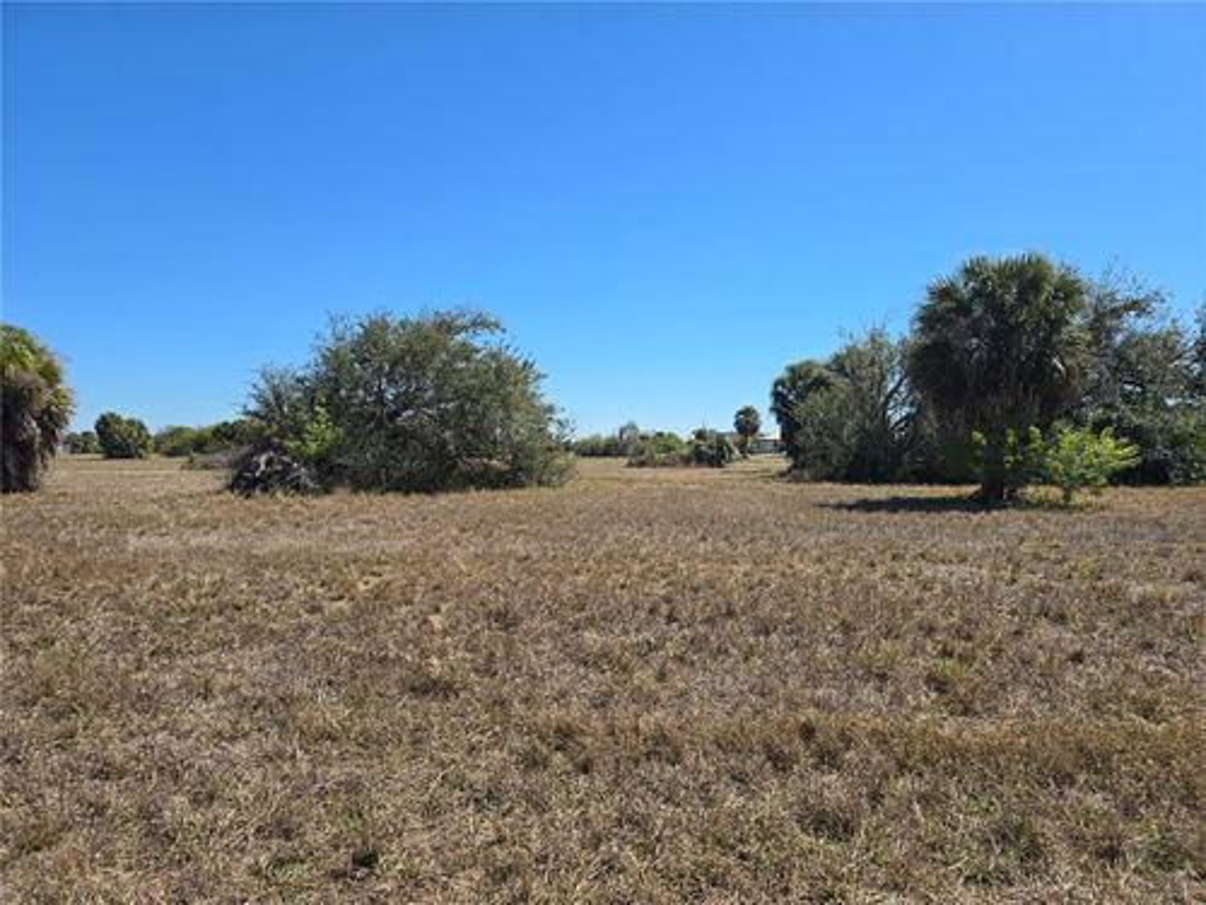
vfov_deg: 58.9
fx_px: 801
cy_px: 452
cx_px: 603
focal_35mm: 23
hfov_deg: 73.9
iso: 12
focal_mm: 6.3
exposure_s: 1/769
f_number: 1.7
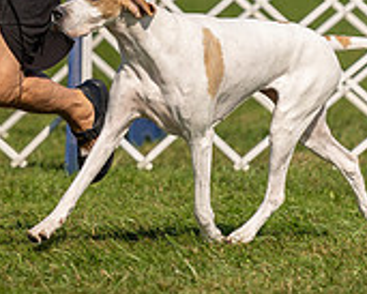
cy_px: -75
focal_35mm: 740
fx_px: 8042
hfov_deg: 2.6
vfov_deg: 2.1
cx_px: -16
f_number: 3.2
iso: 200
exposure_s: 1/3200
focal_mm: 200
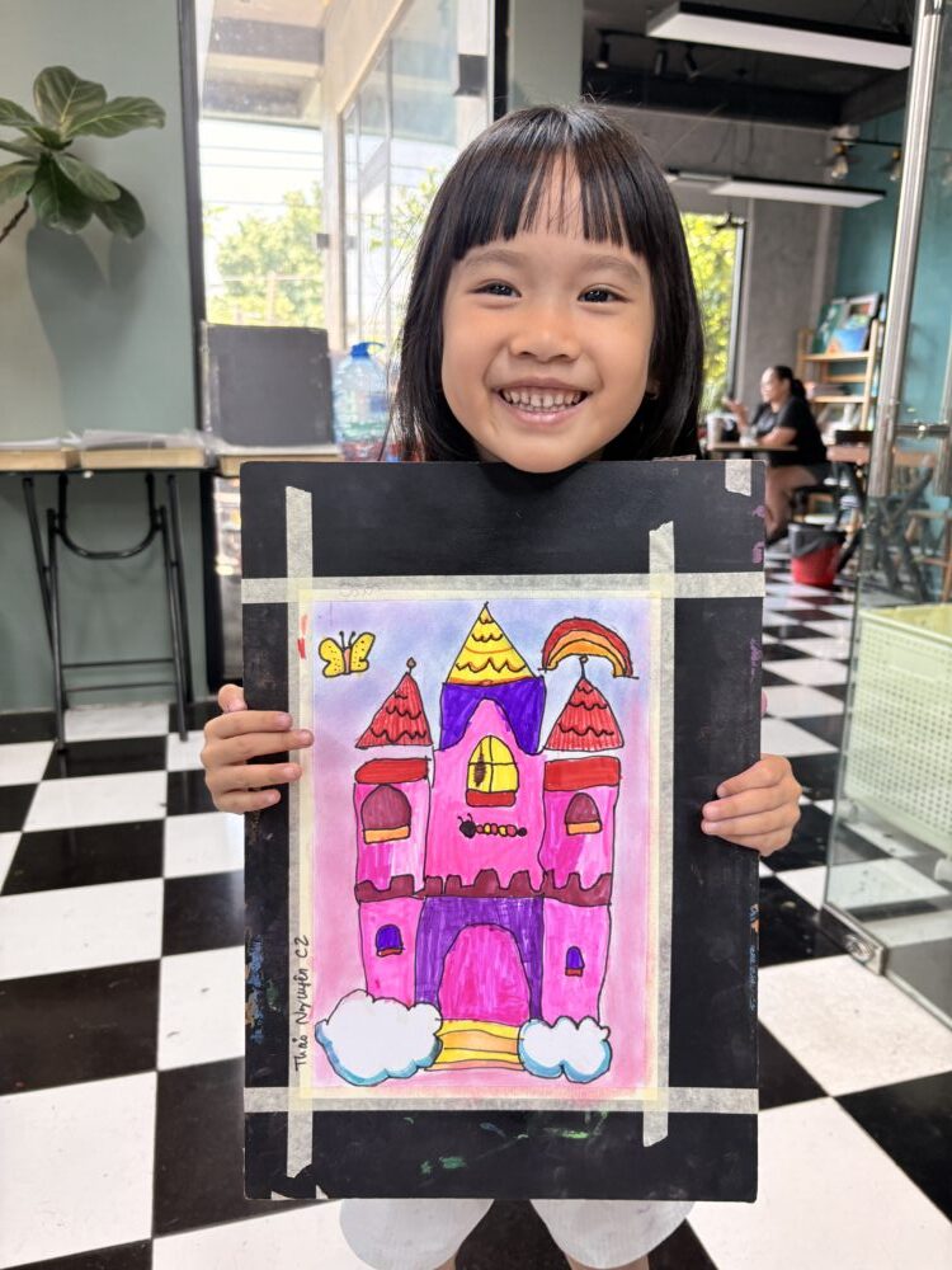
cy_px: 635
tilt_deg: -14.0
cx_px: 476
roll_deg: -1.2
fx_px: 953
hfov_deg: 53.1
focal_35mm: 26
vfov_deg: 67.3
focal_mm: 5.96
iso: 100
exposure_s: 1/100
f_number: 1.6
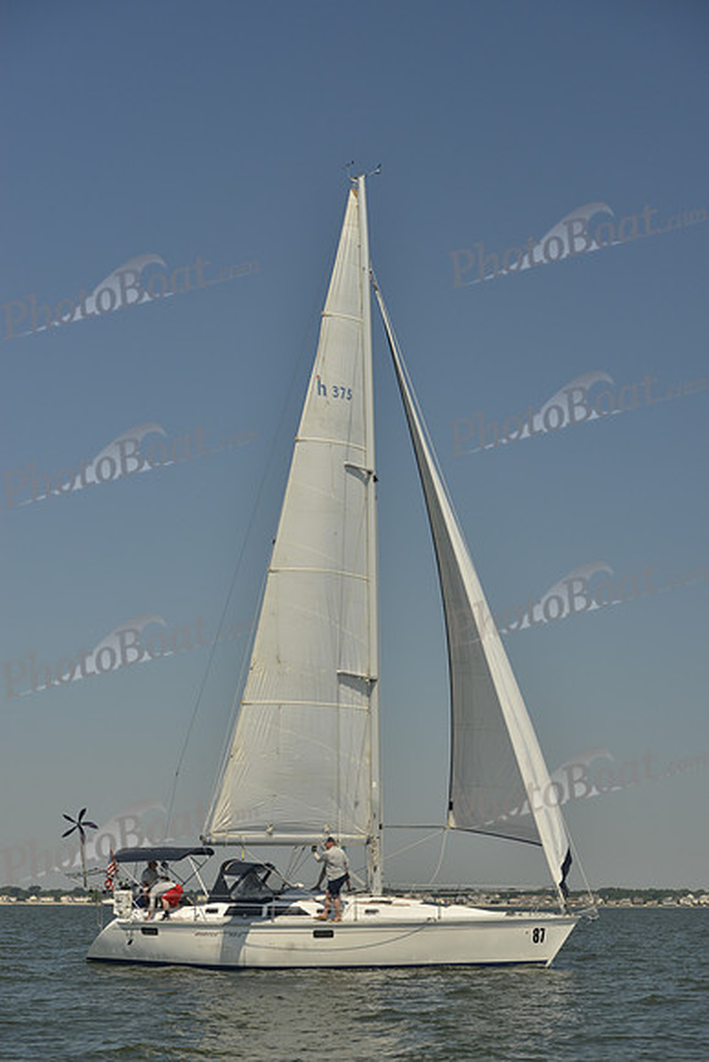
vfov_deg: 28.8
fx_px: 2067
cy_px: 531
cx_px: 354
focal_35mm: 70
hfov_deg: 19.5
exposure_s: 1/800
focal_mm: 70
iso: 200
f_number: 8
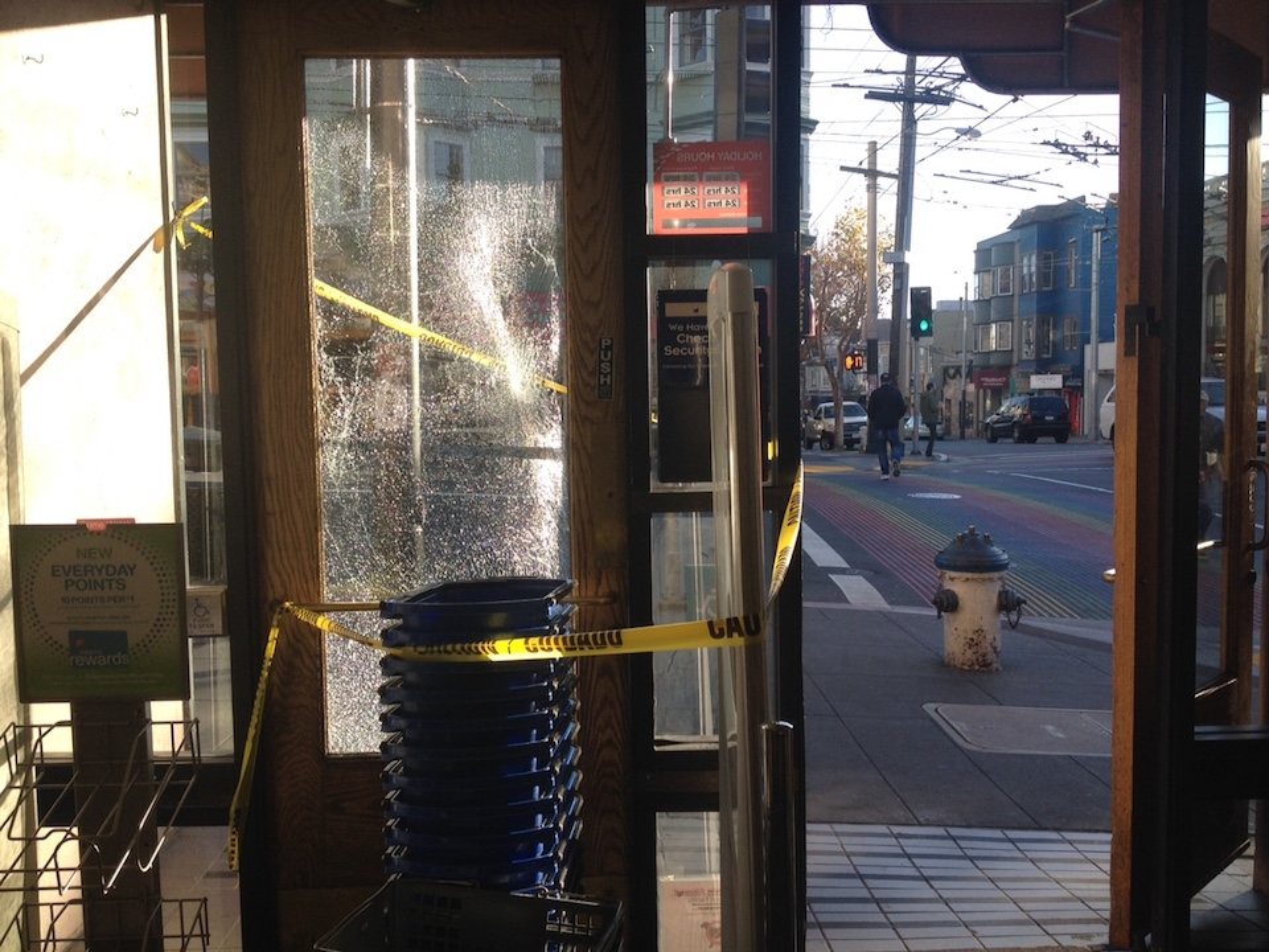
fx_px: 1283
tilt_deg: -4.2
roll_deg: -0.3
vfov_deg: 40.7
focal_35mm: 35
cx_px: 634
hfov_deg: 52.6
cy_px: 476
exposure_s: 1/394
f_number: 2.4
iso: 50
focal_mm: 4.28
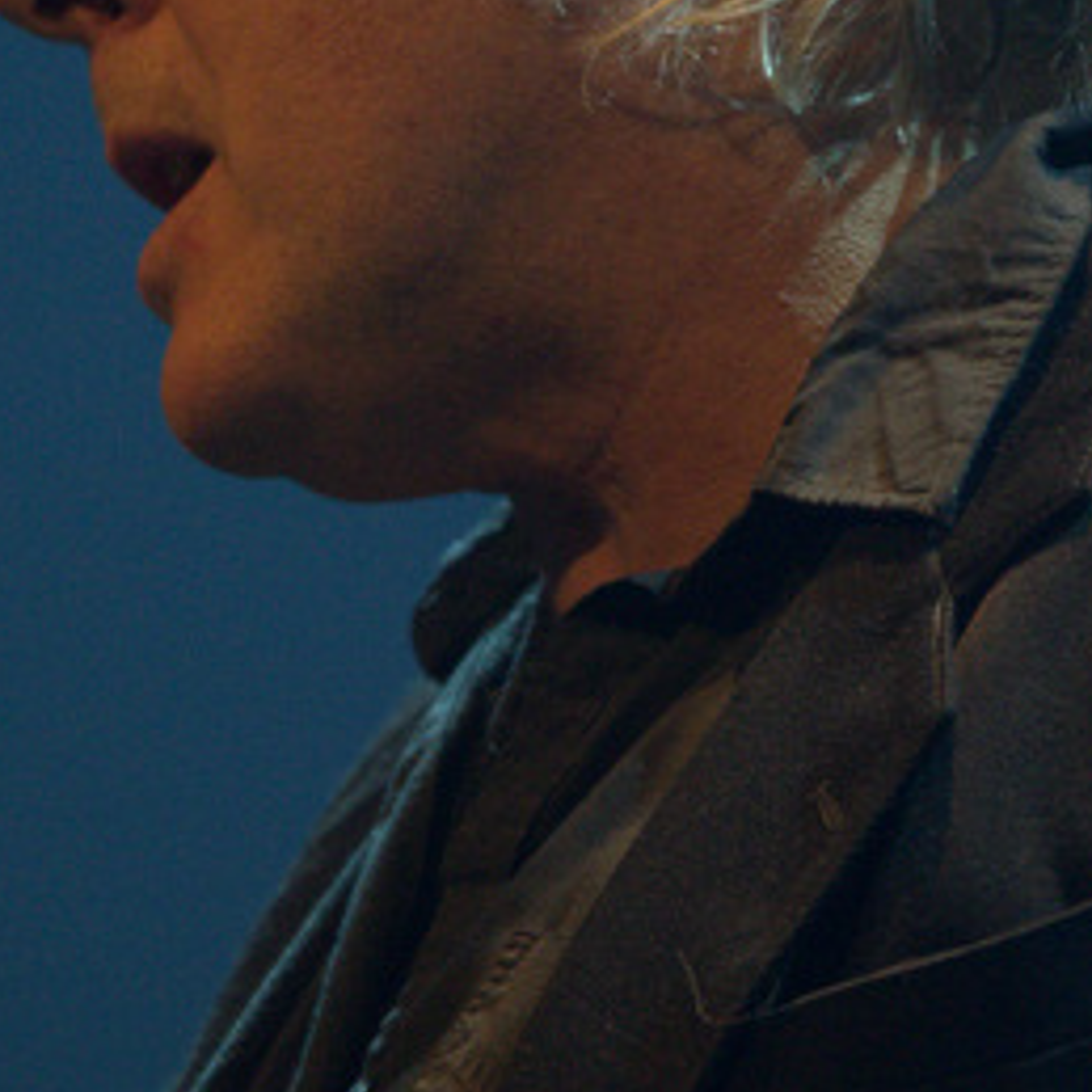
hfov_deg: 2.5
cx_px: 344
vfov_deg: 2.5
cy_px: 291
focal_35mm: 707
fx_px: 25233
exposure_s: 1/400
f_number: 2.8
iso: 3200
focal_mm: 200
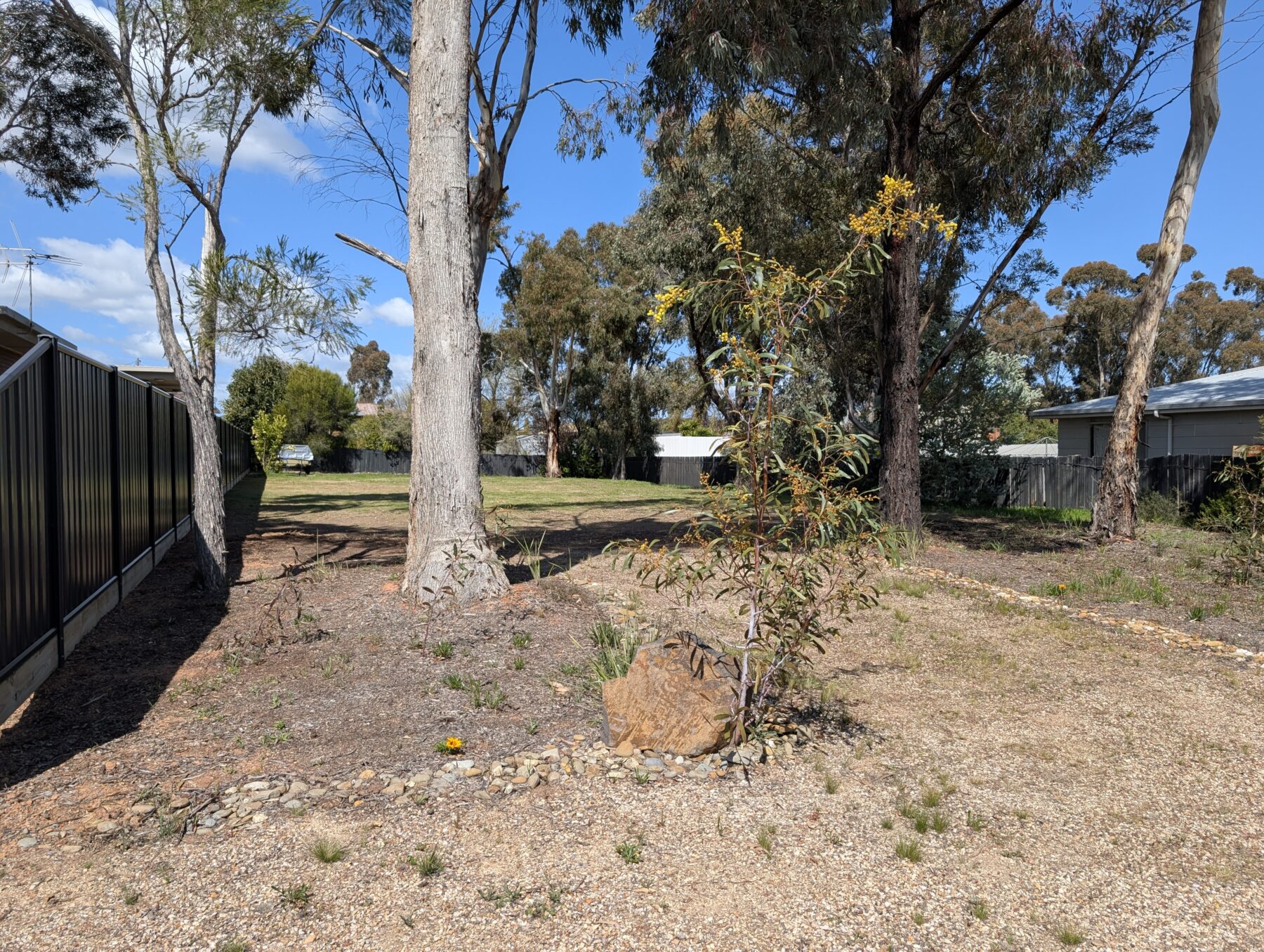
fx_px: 878
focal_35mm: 24
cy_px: 476
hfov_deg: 71.5
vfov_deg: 56.9
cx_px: 632
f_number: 1.68
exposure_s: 1/968
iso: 21
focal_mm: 6.9
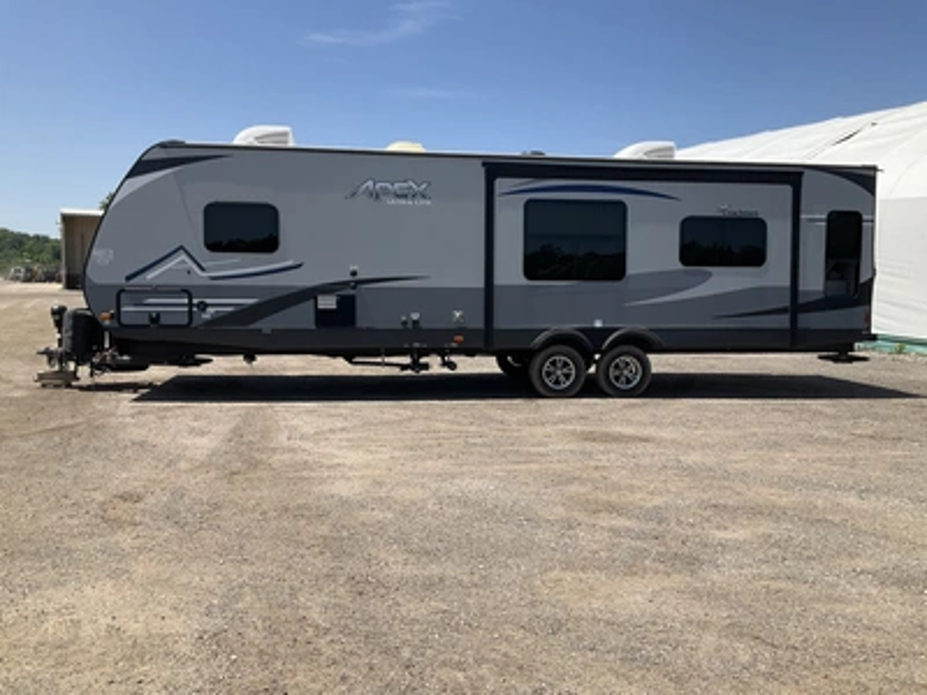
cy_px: 348
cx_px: 464
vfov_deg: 48.2
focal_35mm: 29
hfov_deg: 61.7
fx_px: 777
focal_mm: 3
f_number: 1.8
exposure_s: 1/1848
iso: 25
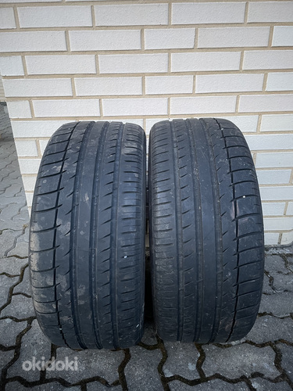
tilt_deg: -23.7
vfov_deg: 67.3
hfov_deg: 53.1
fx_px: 293
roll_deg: +0.3
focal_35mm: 26
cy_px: 196
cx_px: 146
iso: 250
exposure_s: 1/50
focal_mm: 4.2
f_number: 1.6
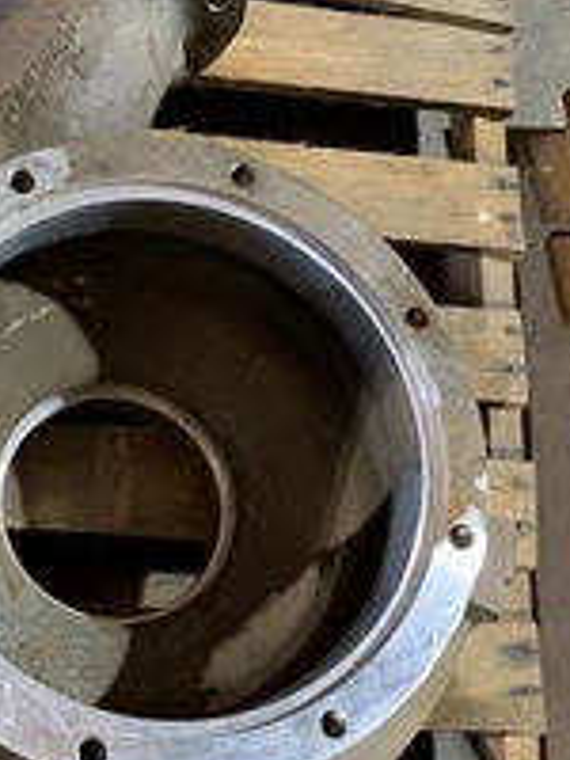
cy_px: 505
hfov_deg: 27.0
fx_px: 1142
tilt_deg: -73.5
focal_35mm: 52
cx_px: 46
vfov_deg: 36.4
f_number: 1.8
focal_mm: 4.25
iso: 320
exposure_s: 1/40
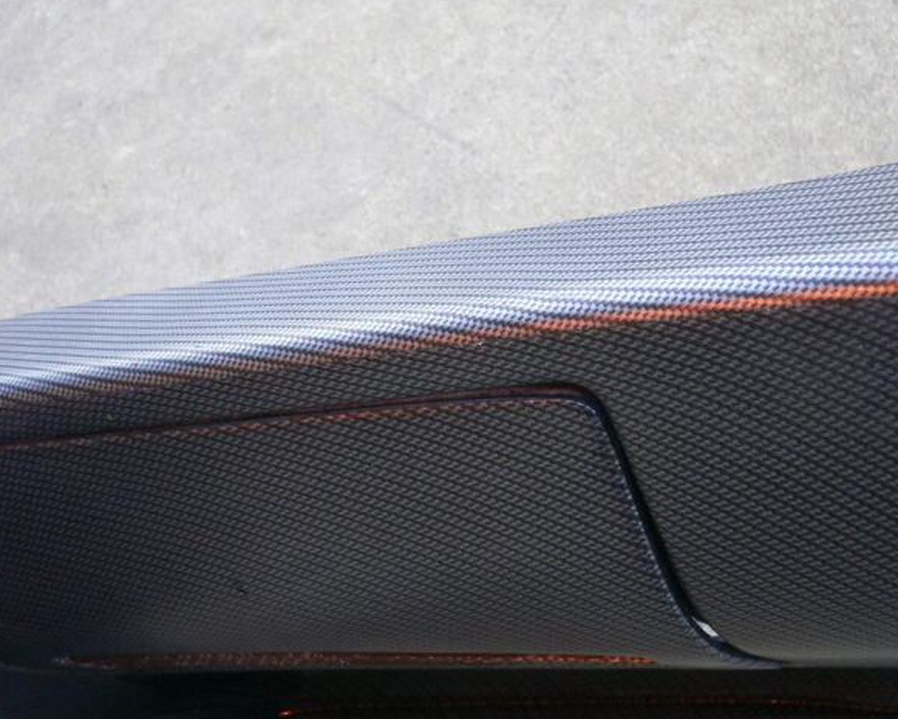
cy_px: 393
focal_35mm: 47
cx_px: 436
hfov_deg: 39.5
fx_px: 1249
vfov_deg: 32.1
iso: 100
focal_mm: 5.8
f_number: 2.8
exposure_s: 1/40
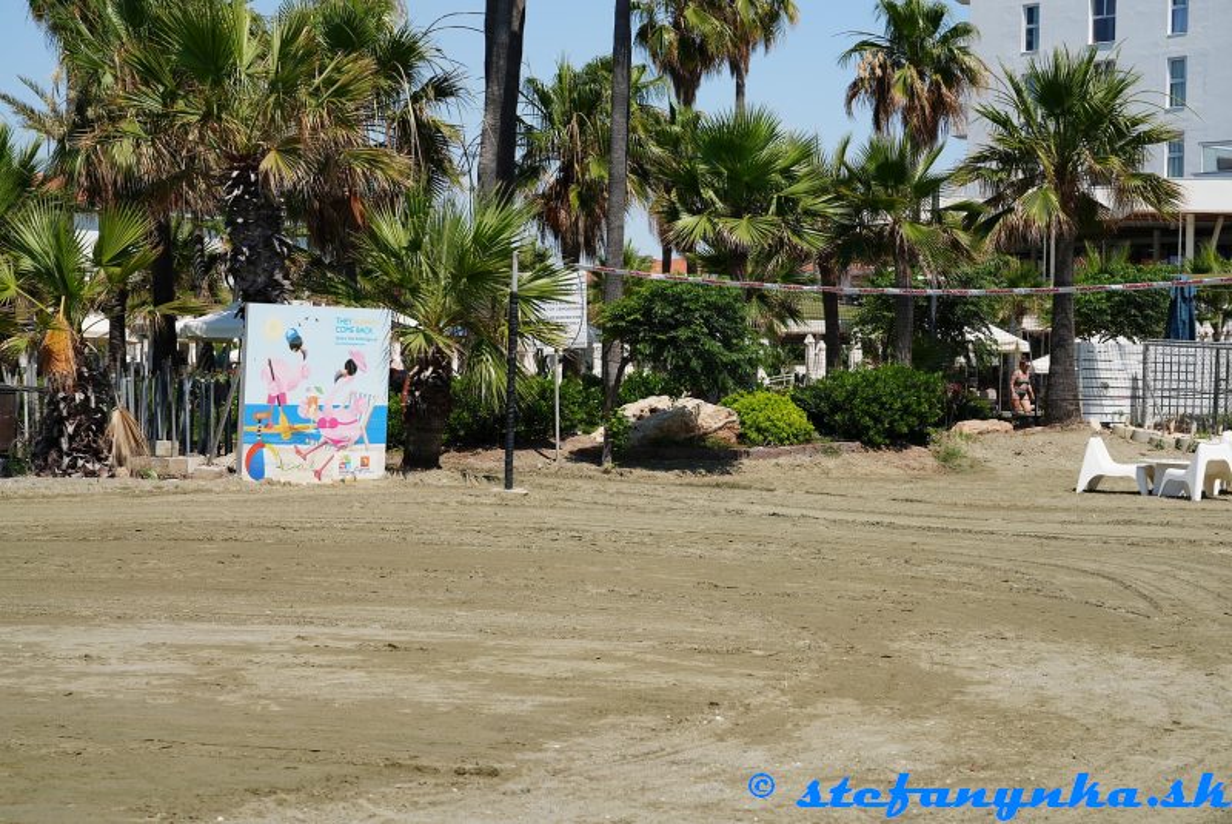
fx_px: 2329
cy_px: 412
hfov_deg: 29.6
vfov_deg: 20.1
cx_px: 616
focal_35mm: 68
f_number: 8
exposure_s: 1/160
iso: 100
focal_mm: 68
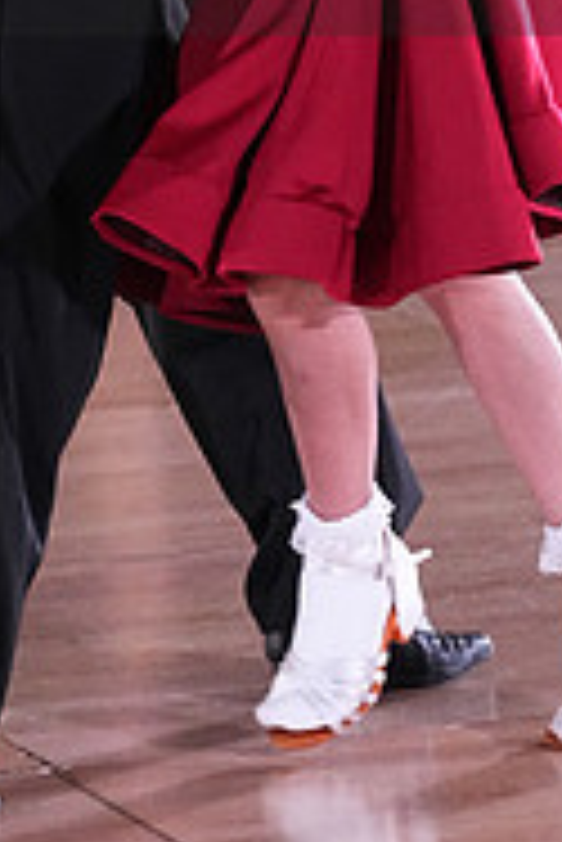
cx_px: 272
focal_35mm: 345
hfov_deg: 4.0
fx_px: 8063
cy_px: -113
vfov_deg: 5.9
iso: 8000
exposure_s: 1/400
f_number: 5.6
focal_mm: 111
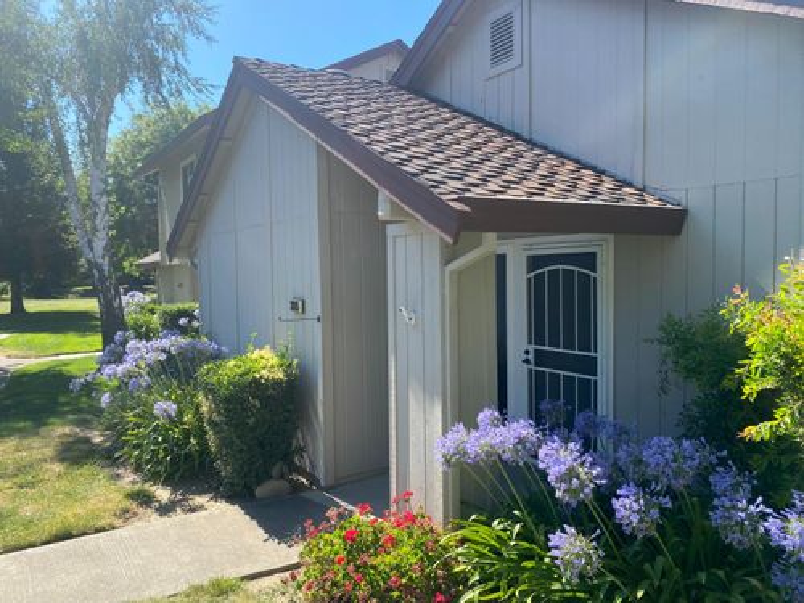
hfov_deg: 67.3
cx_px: 402
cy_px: 302
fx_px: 604
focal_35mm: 26
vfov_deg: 53.1
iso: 32
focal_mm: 4.25
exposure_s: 1/919
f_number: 1.8
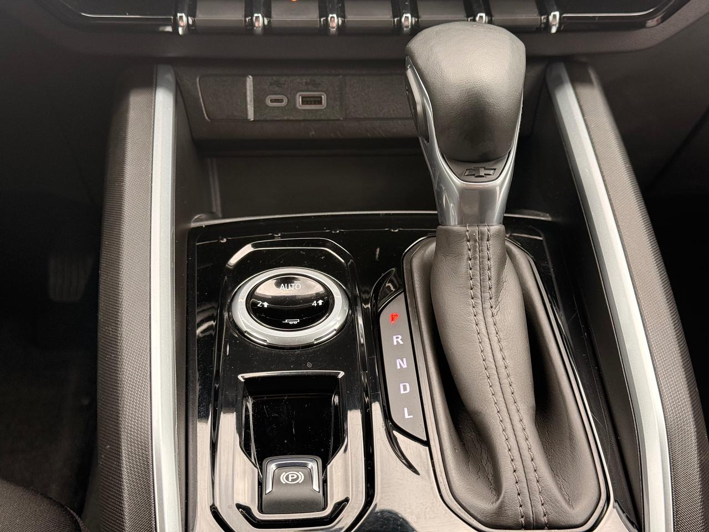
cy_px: 266
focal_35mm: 48
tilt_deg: -31.5
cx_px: 354
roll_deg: -1.9
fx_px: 983
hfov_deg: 39.7
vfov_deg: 30.3
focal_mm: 6.76
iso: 100
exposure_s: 1/105
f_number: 1.78
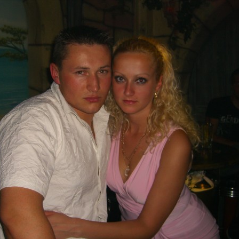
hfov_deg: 37.3
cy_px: 120
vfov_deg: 37.6
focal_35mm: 45
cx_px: 87
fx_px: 352
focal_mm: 7.9
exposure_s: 1/60
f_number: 2.8
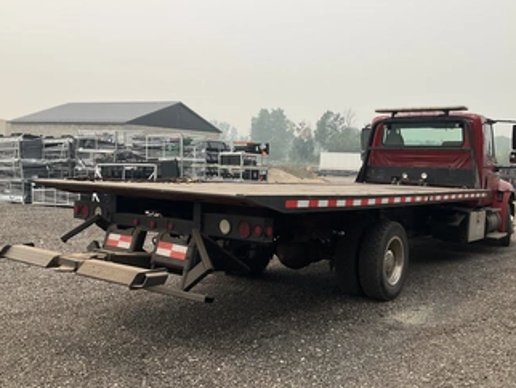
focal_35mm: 36
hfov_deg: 51.3
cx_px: 272
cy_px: 186
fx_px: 537
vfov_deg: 39.7
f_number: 1.8
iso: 25
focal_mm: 3
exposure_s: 1/2227
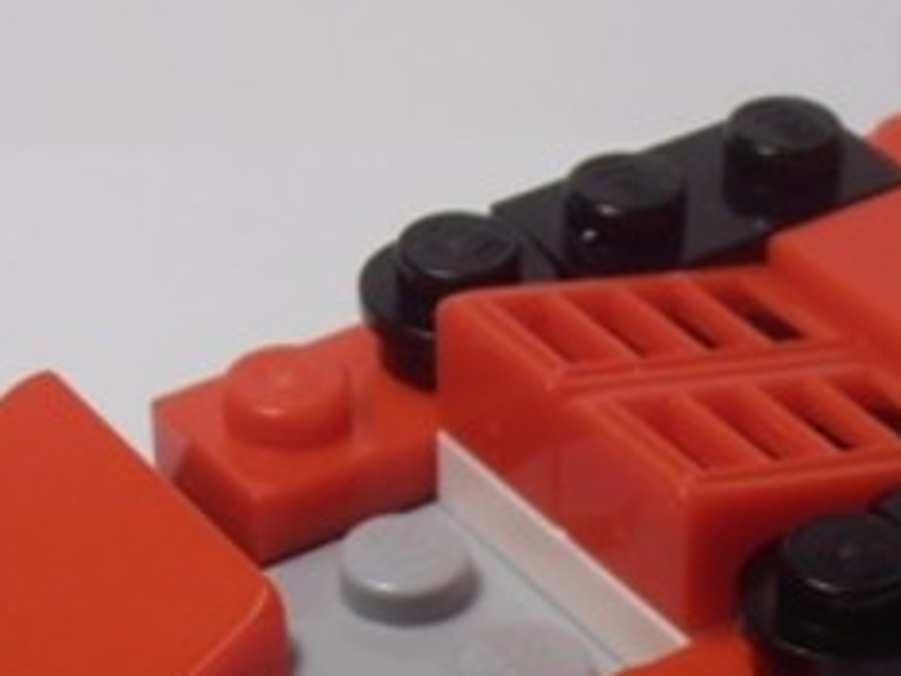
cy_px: 1014
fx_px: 3724
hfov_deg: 13.8
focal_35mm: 143
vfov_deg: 10.1
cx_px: 611
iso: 80
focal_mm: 6.61
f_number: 3.9
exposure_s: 1/60
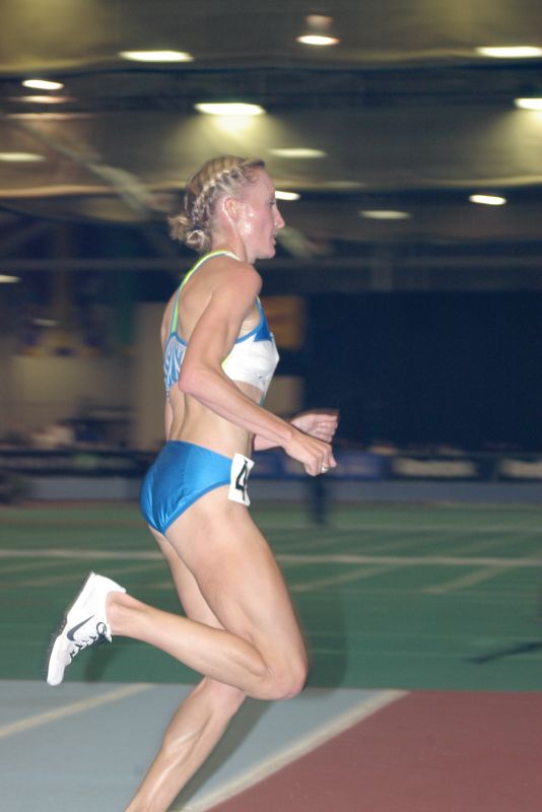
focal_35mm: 120
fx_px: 2707
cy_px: 406
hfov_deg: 11.4
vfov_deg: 17.1
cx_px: 271
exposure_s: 1/125
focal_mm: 80
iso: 800
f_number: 6.3
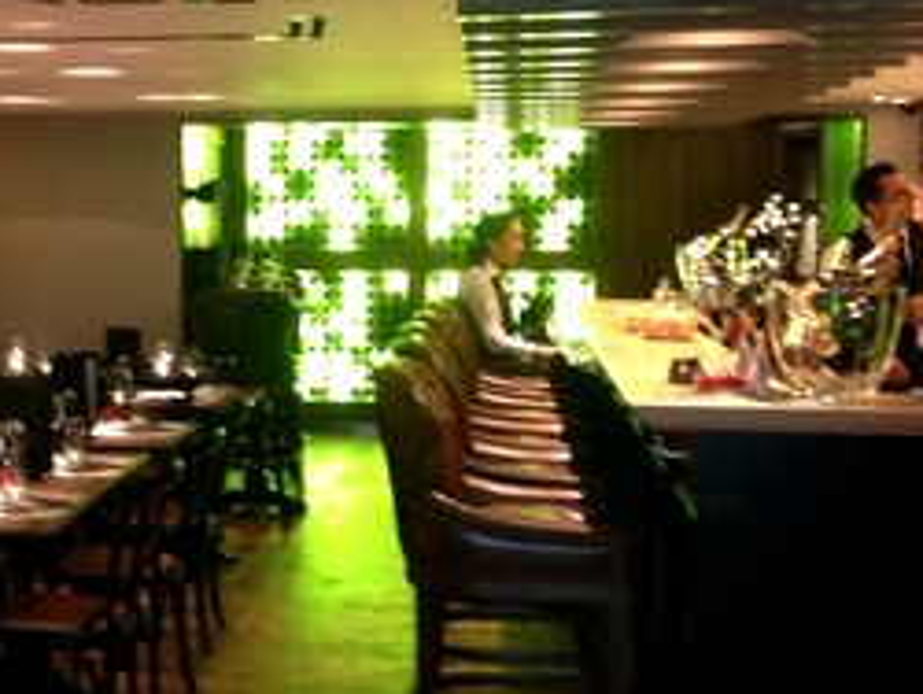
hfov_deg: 27.0
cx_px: 144
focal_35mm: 70
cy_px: 301
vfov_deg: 21.0
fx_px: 1868
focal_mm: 4.28
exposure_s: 1/20
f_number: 2.4
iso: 320
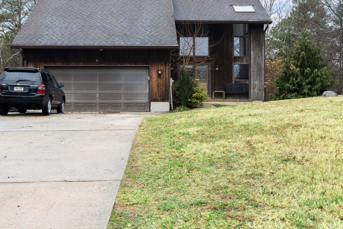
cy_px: 105
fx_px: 505
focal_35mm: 53
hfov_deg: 37.5
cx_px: 167
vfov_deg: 25.5
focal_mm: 35
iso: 100
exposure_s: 1/4
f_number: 9
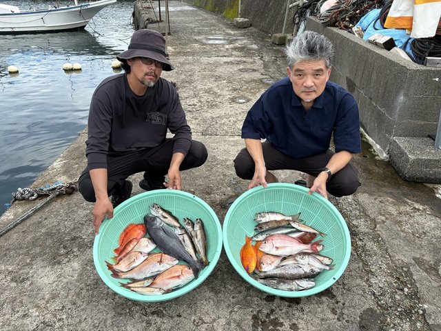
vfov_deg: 53.1
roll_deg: -0.9
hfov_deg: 67.3
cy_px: 166
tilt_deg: -27.8
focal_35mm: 26
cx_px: 220
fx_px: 331
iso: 50
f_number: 1.6
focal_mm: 5.96
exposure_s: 1/1587
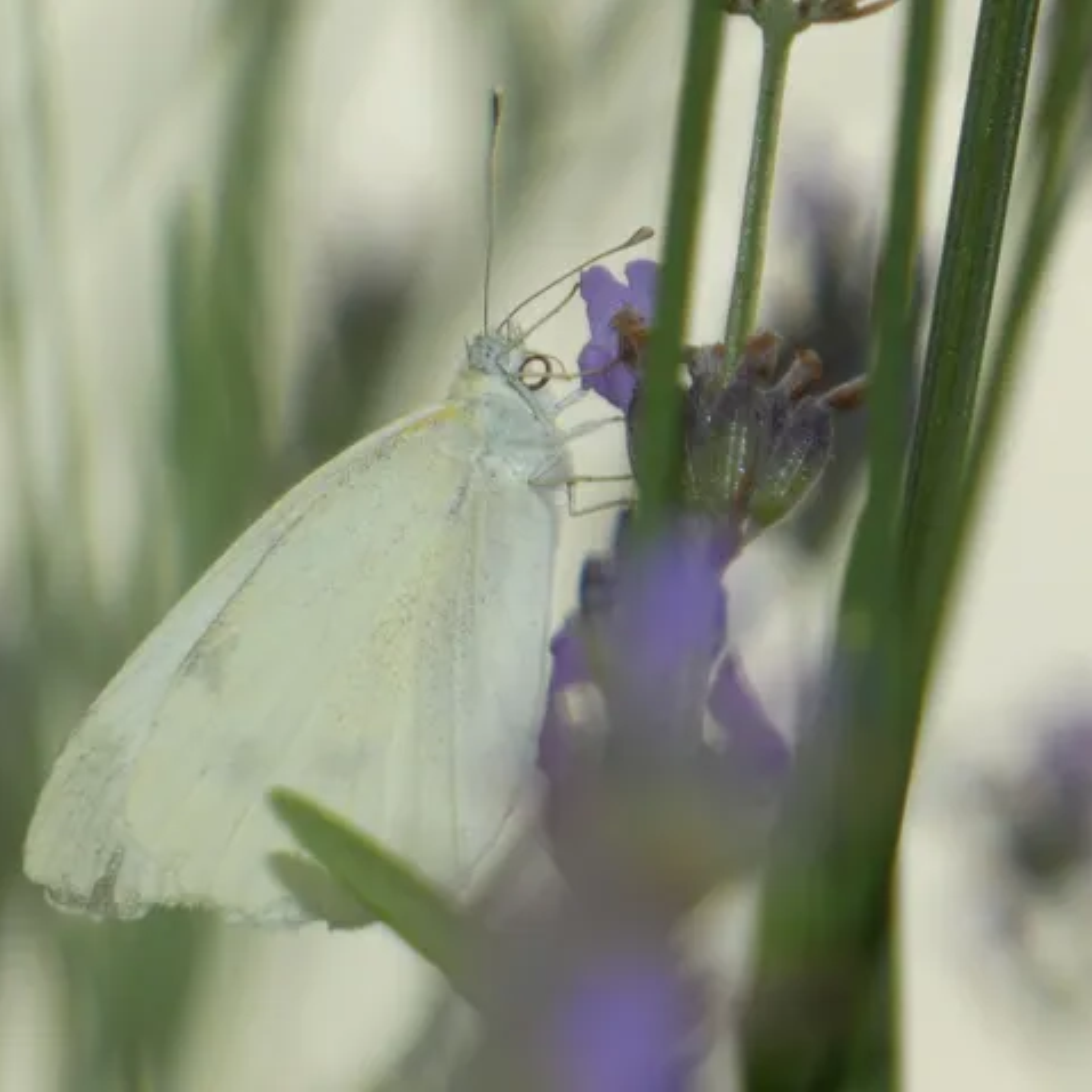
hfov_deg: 2.0
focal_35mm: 873
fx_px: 31158
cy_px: 546
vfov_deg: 2.0
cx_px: 436
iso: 100
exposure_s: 1/125
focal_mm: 132.1
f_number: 5.6
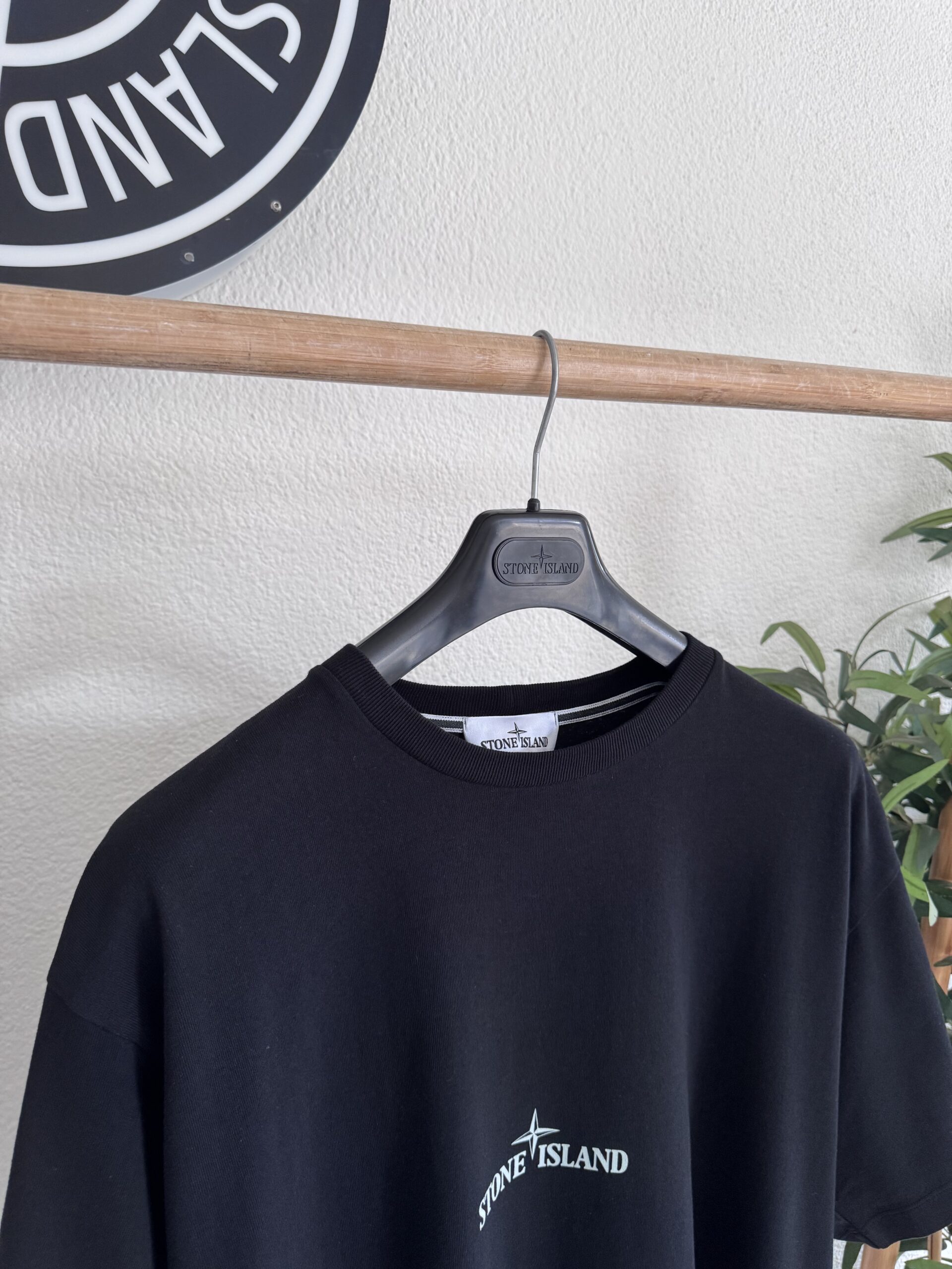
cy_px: 634
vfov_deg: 71.6
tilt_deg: -7.9
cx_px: 476
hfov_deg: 56.8
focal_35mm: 24
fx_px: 880
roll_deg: -0.3
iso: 200
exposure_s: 1/121
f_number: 1.78
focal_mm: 6.76
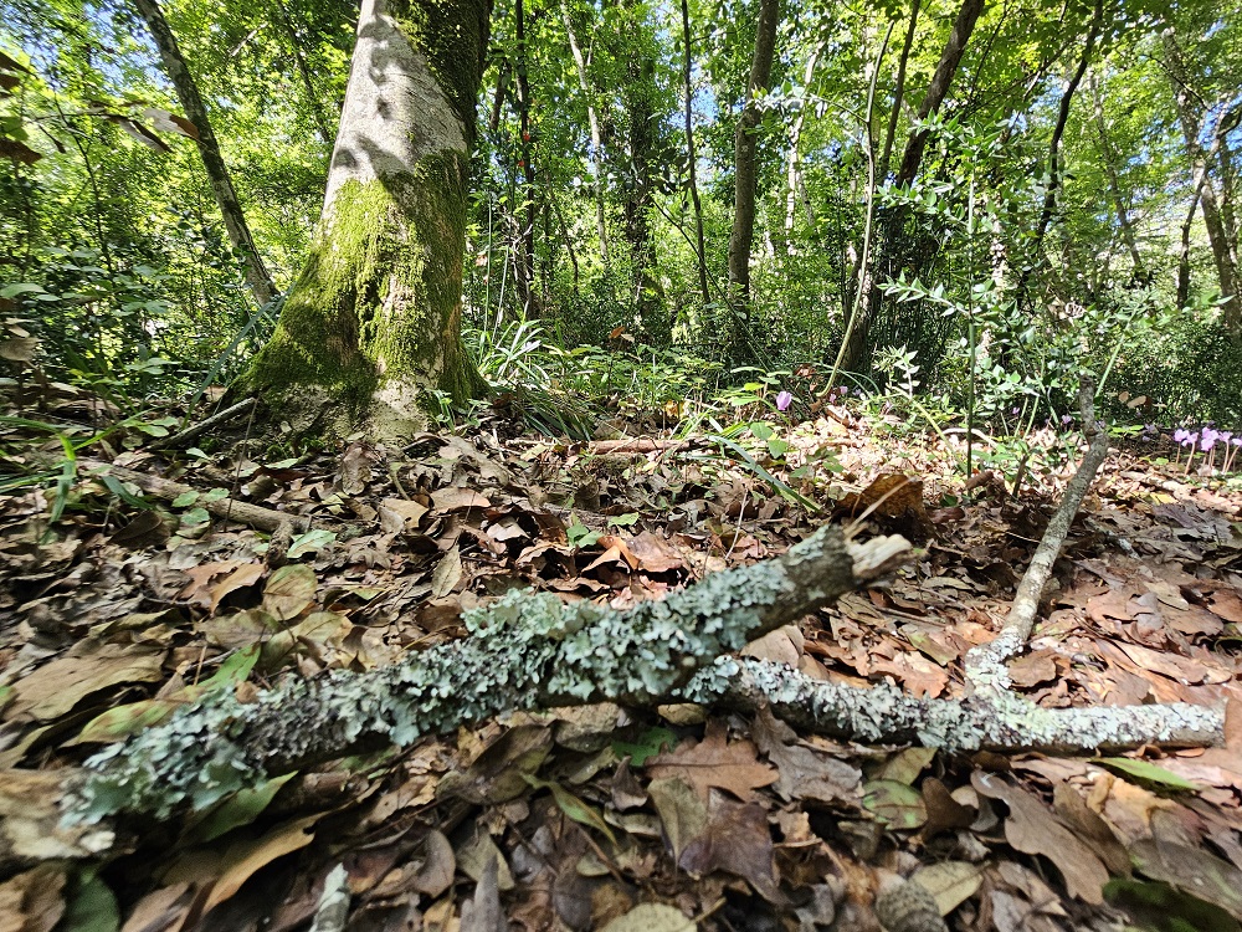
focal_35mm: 13
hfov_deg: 106.2
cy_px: 466
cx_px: 621
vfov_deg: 89.9
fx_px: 466
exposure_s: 1/50
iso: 64
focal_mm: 2.2
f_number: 2.2
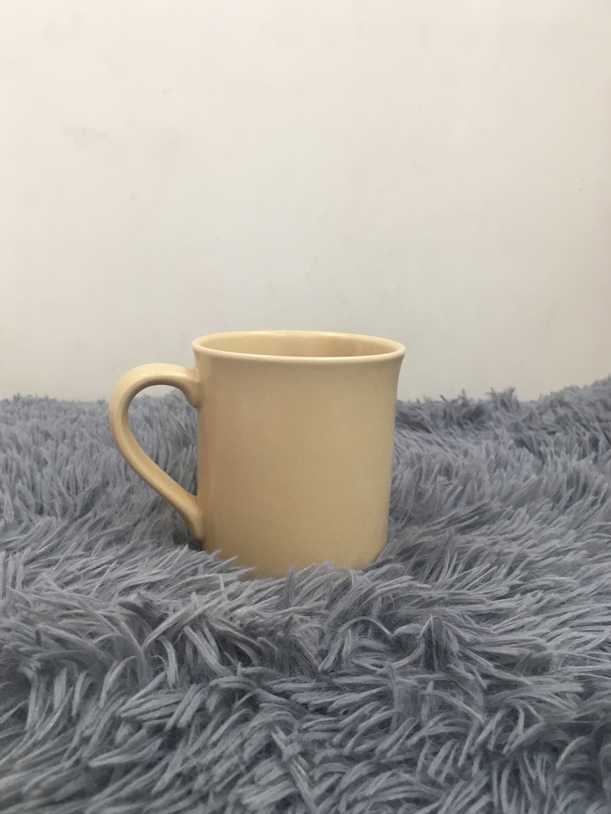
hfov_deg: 46.8
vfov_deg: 60.0
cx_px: 298
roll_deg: -1.8
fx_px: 706
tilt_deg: -15.3
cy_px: 406
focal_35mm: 30
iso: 64
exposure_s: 1/33
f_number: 2.2
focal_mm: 4.15
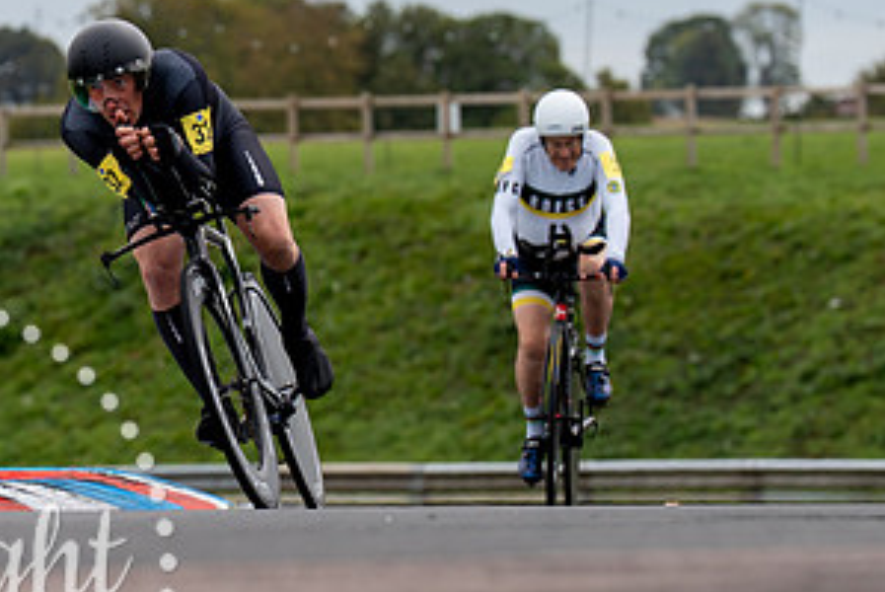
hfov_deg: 5.1
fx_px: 9941
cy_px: 475
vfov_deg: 3.4
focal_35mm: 404
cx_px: 174
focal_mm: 146
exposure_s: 1/800
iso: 200
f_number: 4.5
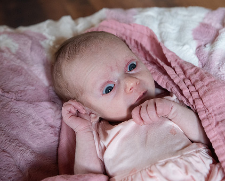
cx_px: 131
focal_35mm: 74
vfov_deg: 20.7
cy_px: 90
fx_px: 493
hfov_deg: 25.7
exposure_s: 1/160
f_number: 4.5
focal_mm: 65
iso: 3200
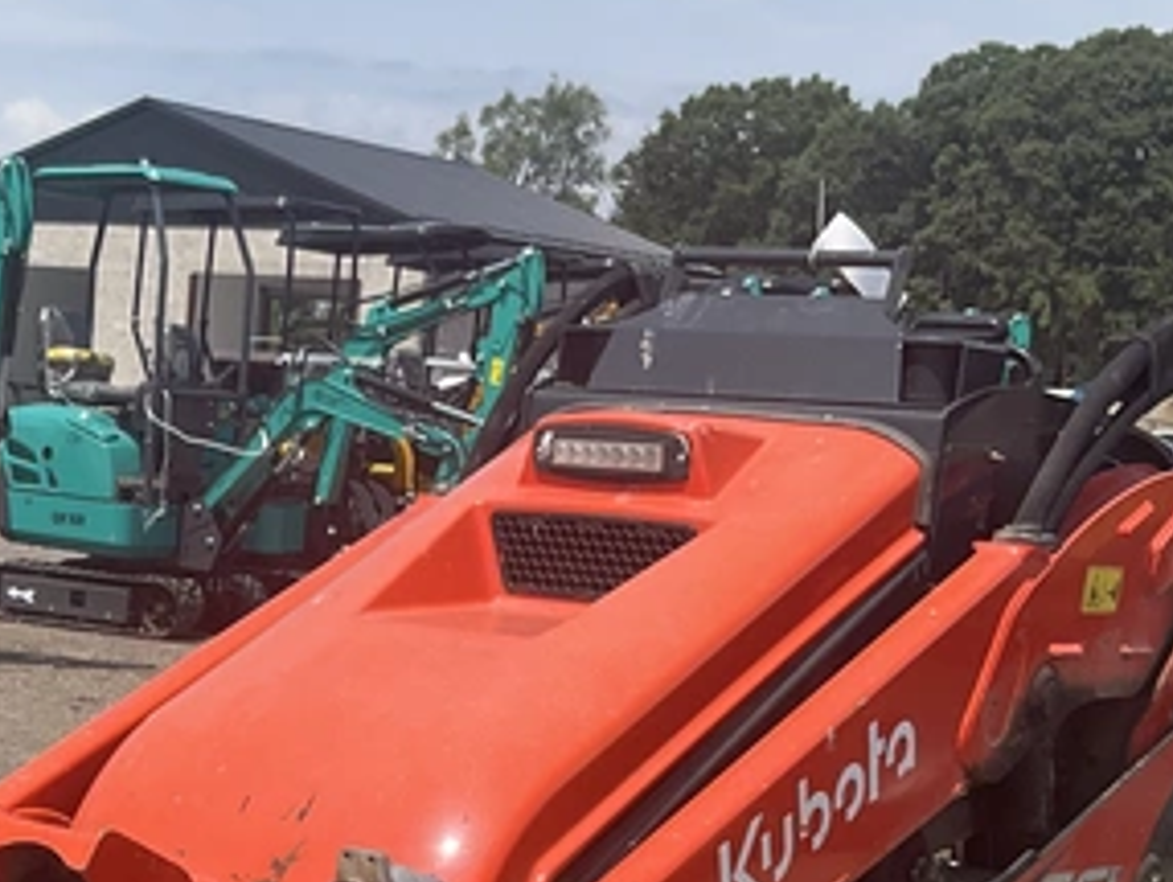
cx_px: 62
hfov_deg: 24.7
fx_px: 2578
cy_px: 1093
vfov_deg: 18.3
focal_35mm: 76
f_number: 1.8
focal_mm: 3
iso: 25
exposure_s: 1/1577
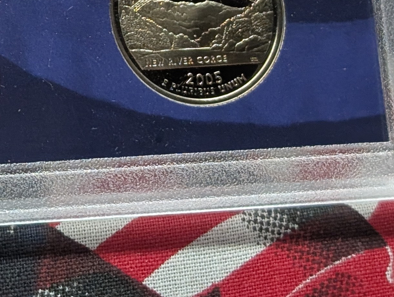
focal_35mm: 164
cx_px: -137
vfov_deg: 8.9
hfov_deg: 11.7
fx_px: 1869
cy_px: -128
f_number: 1.68
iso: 95
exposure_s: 1/126
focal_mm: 6.9
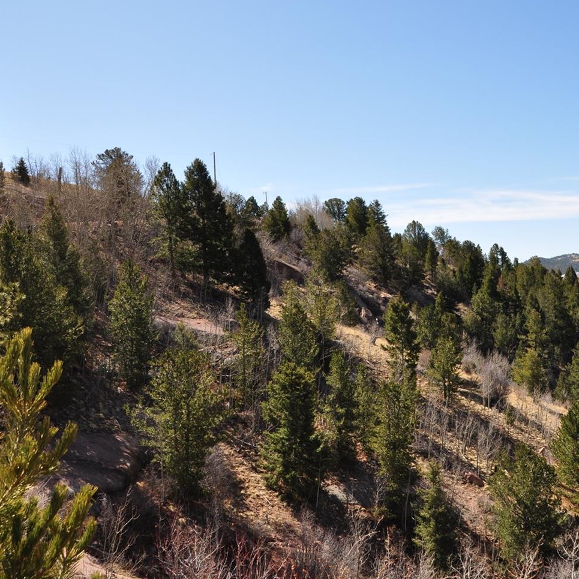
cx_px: 430
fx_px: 719
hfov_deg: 42.6
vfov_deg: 43.9
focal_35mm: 38
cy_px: 284
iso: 200
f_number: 10
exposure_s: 1/250
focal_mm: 18
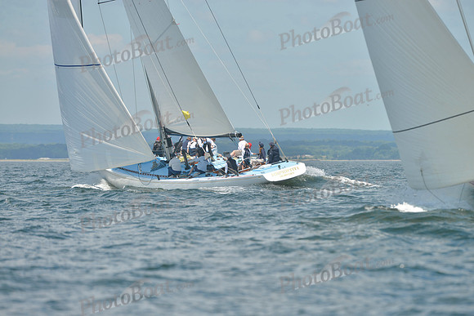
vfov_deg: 3.4
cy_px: 158
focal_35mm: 400
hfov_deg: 5.2
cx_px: 237
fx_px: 5268
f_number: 7.1
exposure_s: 1/1000
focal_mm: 400
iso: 280
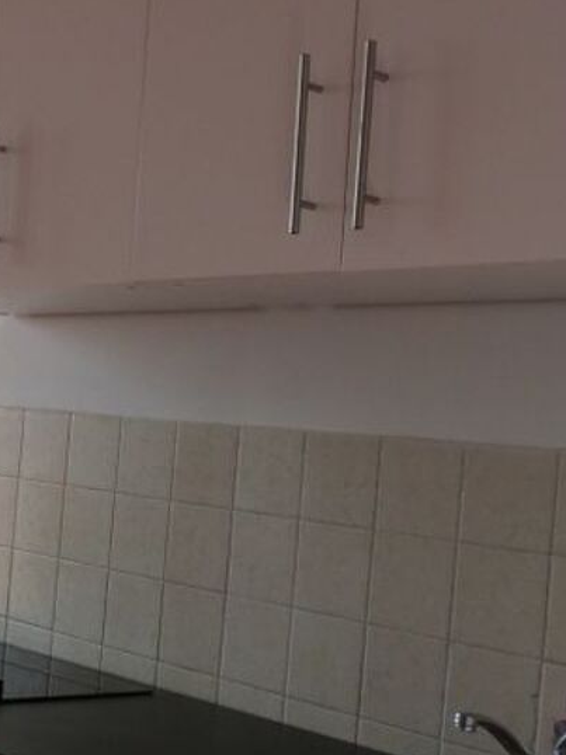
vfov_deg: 31.2
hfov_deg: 21.8
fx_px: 1353
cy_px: 413
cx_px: -122
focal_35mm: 62
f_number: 4
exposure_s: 1/125
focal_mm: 4.5
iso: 100
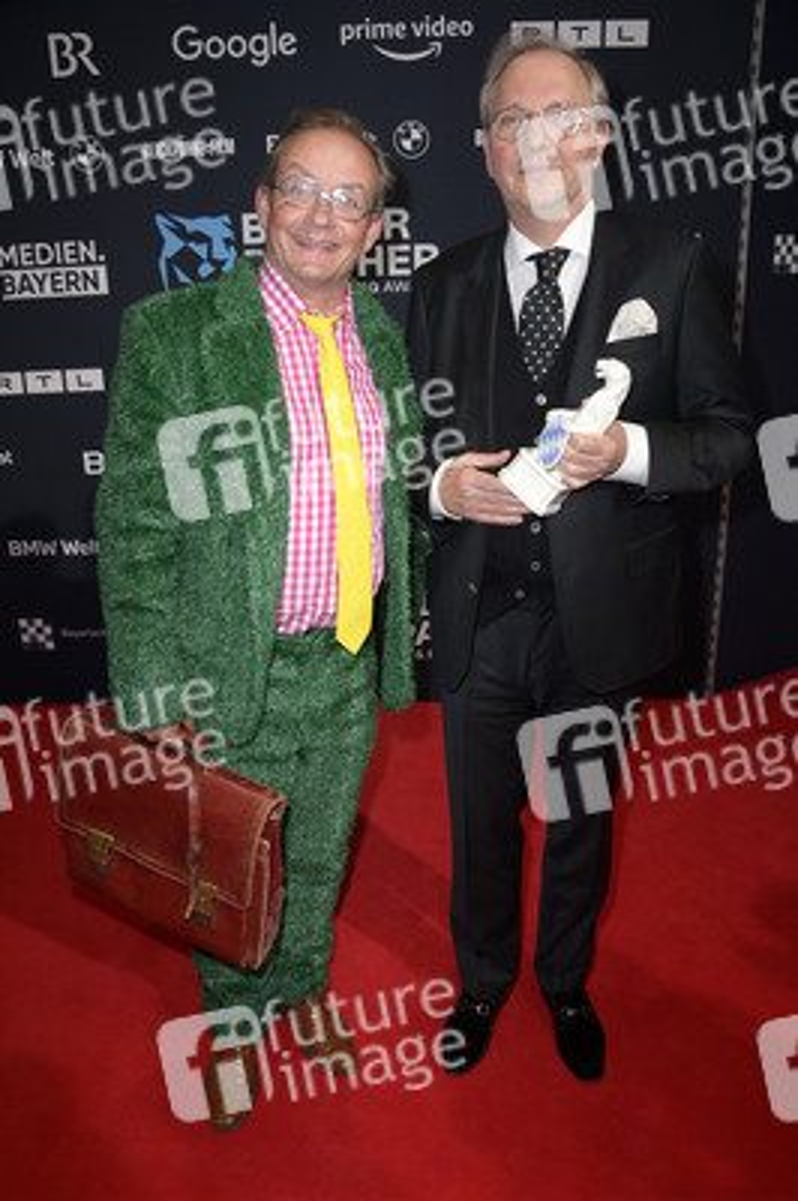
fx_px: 933
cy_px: 600
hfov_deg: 46.3
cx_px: 399
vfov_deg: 65.5
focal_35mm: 28
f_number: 5.6
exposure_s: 1/250
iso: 2000
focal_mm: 28
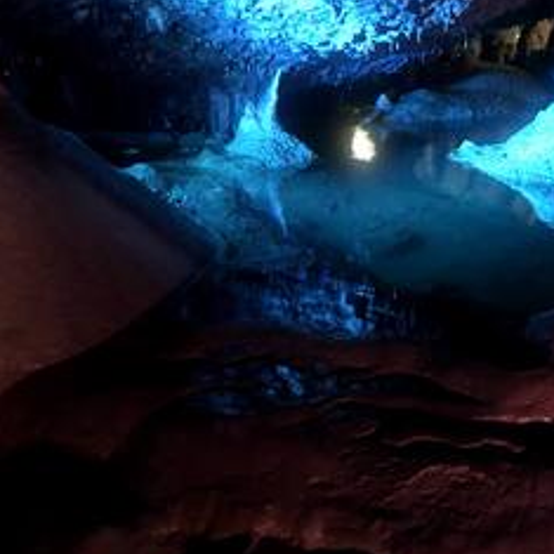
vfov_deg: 41.8
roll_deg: -0.4
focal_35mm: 40
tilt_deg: -18.8
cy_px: 242
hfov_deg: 40.8
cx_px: 408
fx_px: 724
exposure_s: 1/4
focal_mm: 3.99
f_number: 1.8
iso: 125
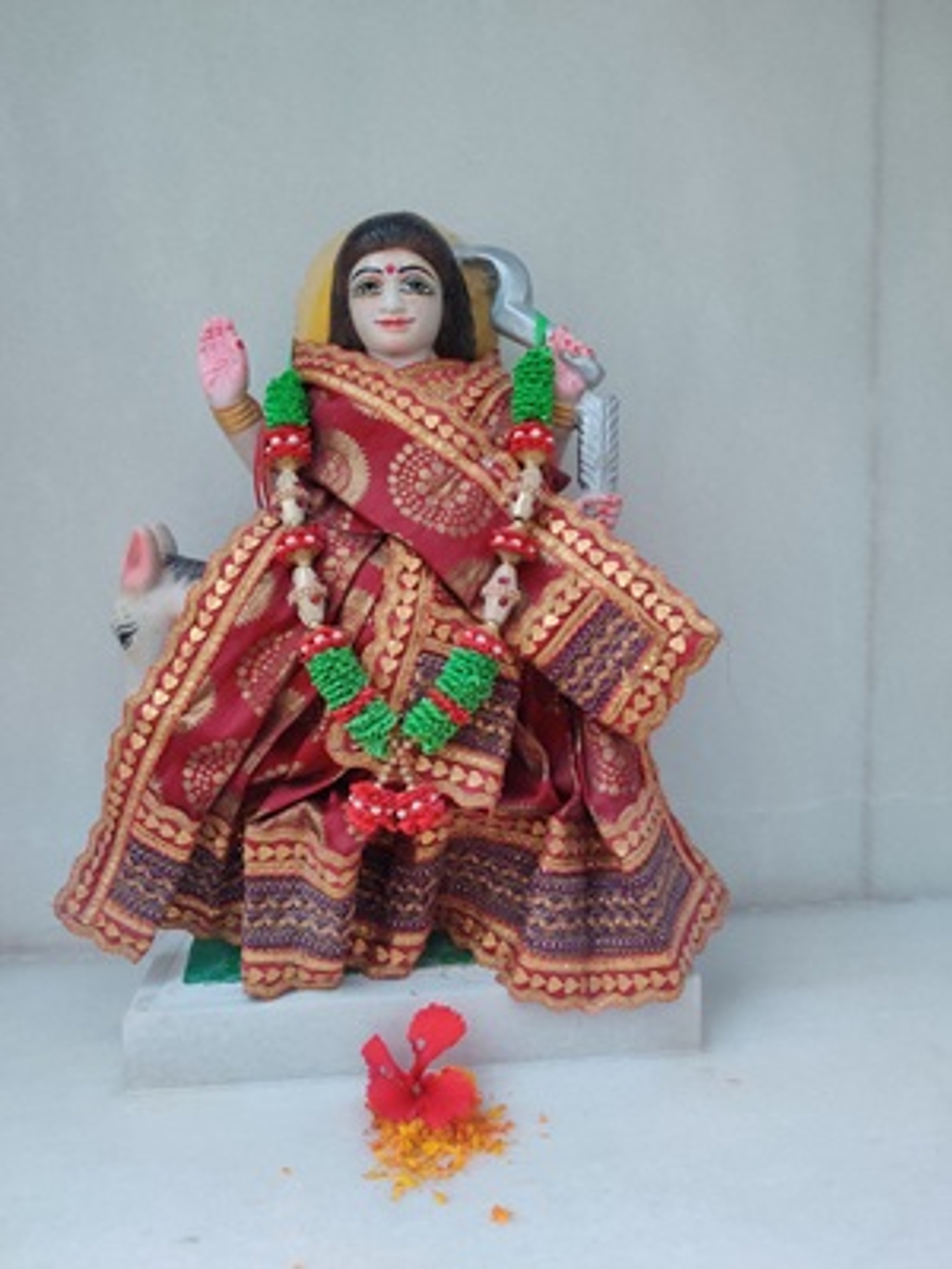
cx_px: 476
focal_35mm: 27
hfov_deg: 51.4
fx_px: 990
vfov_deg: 65.3
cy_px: 634
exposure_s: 1/33
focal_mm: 4.75
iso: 1250
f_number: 1.75
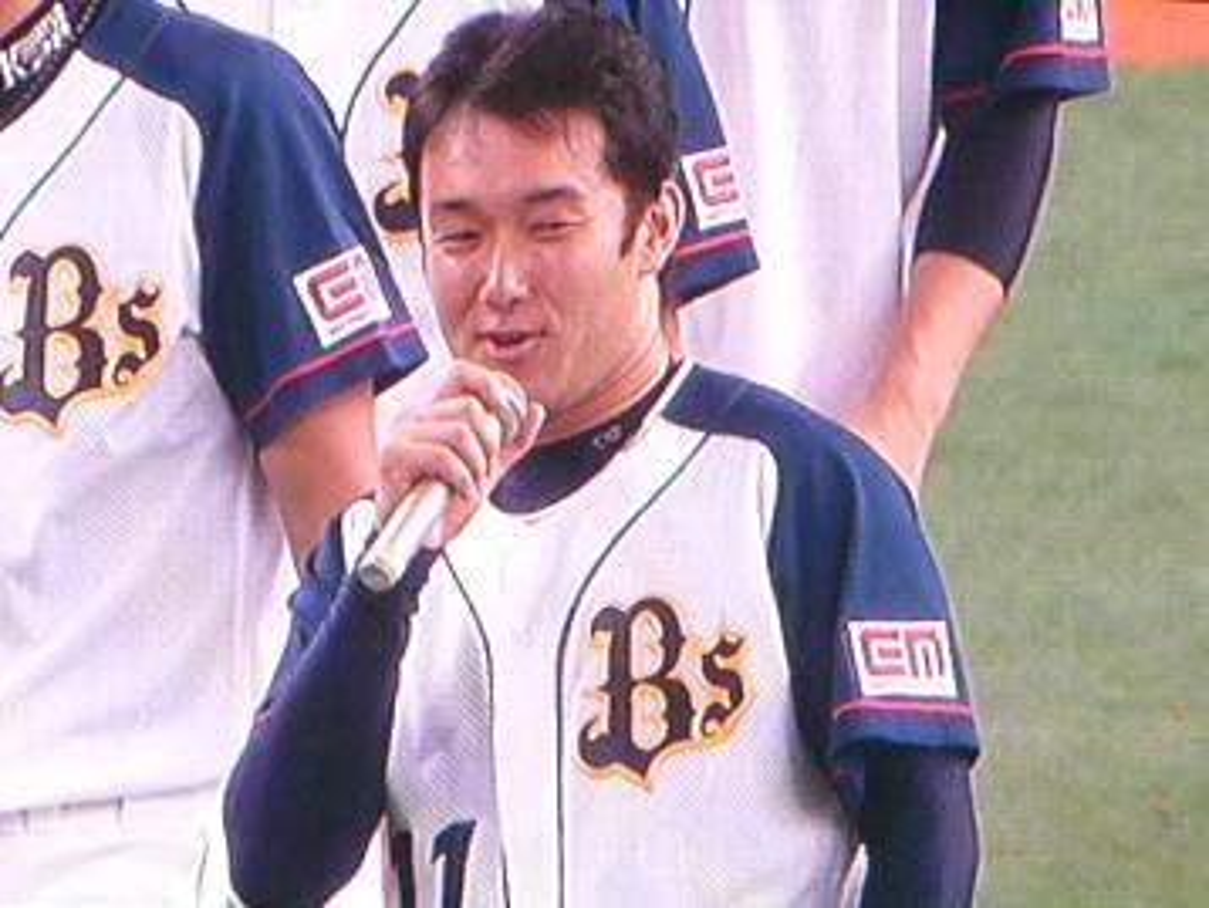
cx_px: 604
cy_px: 454
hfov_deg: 10.3
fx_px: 6675
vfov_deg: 7.8
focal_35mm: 191
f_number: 4.8
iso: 200
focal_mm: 24.1
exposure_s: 1/60
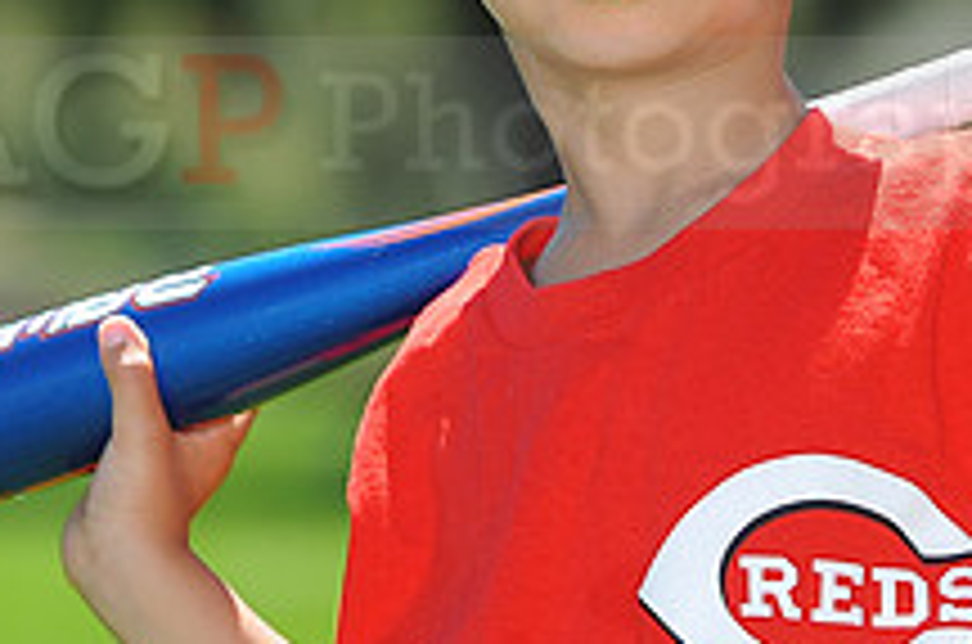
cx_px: 630
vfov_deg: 2.5
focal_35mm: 538
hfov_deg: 3.8
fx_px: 14494
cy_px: 95
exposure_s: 1/500
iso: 200
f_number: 5.6
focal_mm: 200
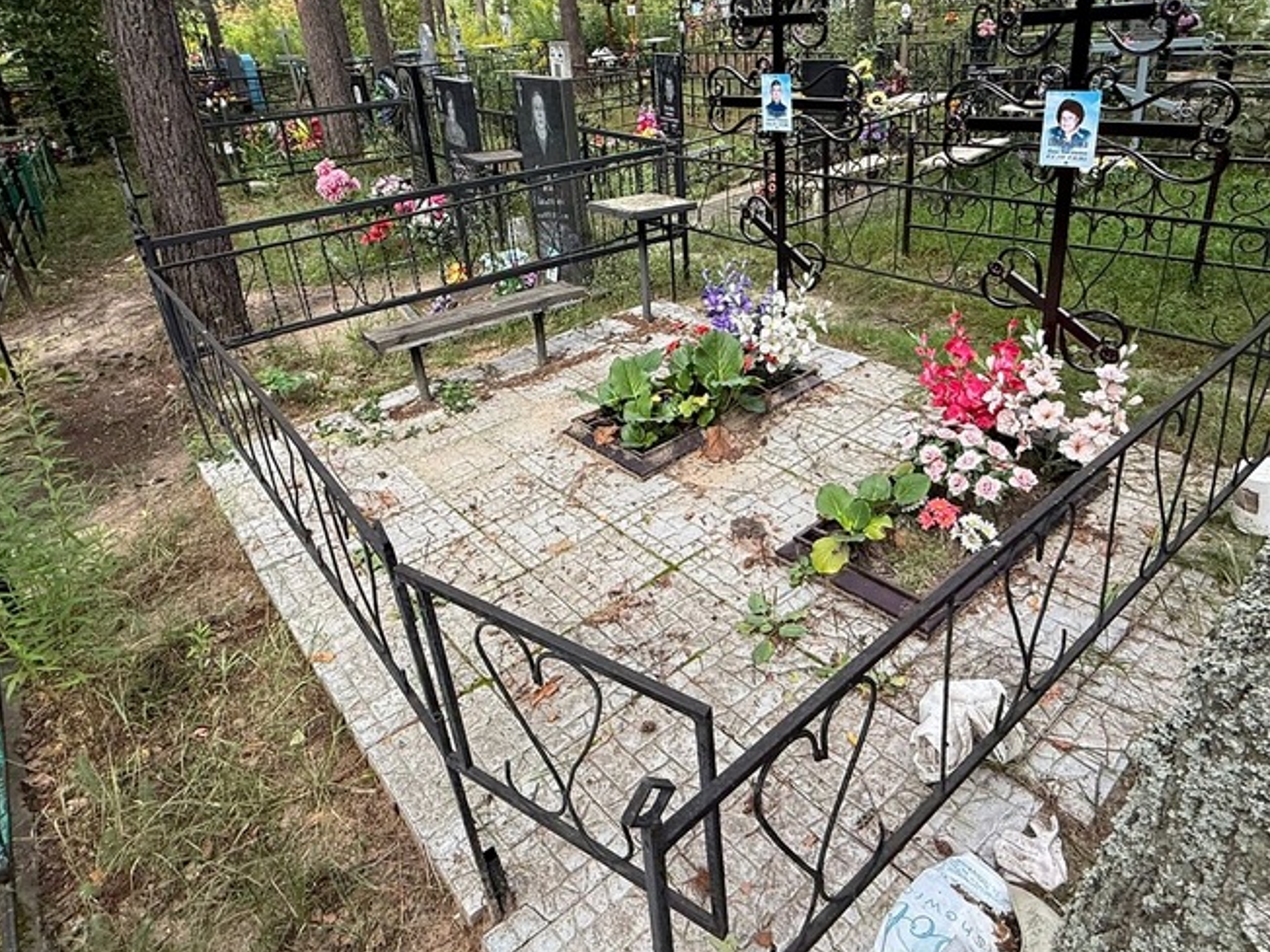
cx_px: 654
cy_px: 350
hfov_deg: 76.4
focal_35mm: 22
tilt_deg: -22.8
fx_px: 807
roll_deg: -2.6
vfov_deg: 60.2
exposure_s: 1/241
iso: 50
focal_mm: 2.22
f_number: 2.2
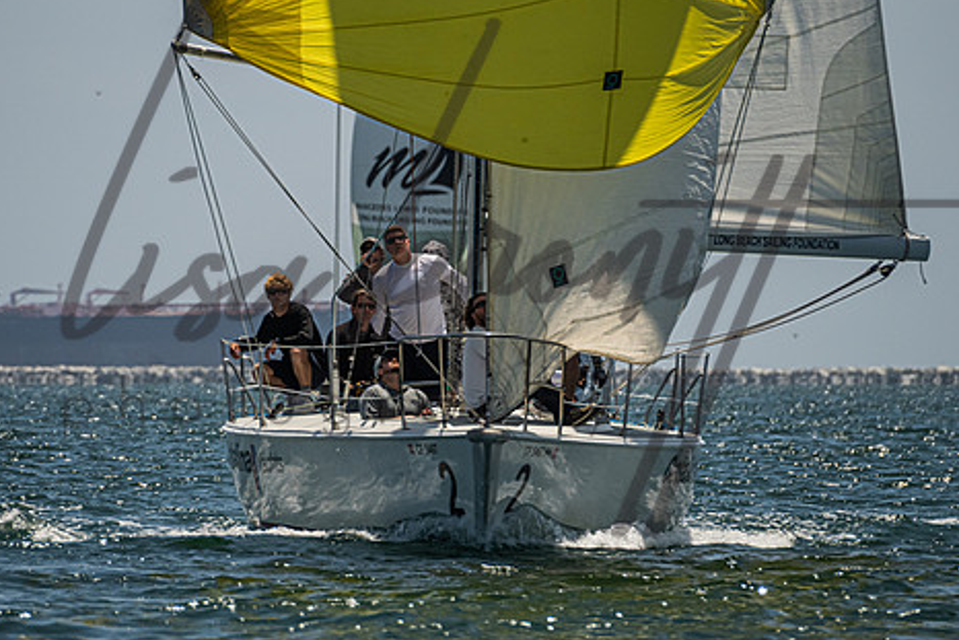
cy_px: 324
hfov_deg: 3.0
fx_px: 18146
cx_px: 453
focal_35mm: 681
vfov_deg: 2.0
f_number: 8
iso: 400
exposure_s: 1/3200
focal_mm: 400
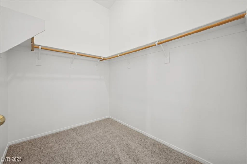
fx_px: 103
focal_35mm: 15
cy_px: 82
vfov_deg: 77.2
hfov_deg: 100.4
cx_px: 124
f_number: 8
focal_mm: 15
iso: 200
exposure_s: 1/5
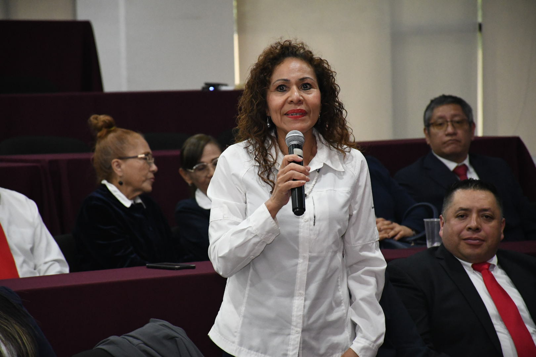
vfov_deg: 6.5
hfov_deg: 9.8
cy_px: 178
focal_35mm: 210
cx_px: 268
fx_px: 3126
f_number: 5.6
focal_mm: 140
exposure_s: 1/125
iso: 5000
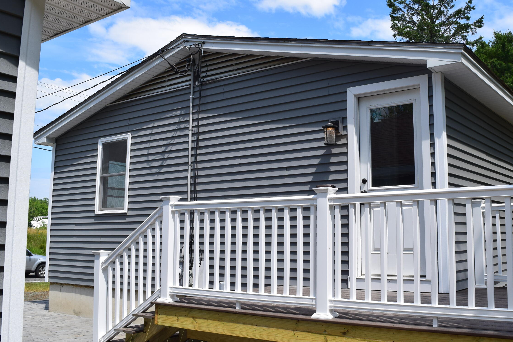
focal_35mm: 36
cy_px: 163
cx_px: 336
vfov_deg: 36.9
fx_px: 513
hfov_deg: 52.3
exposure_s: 1/500
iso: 250
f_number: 11
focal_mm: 18
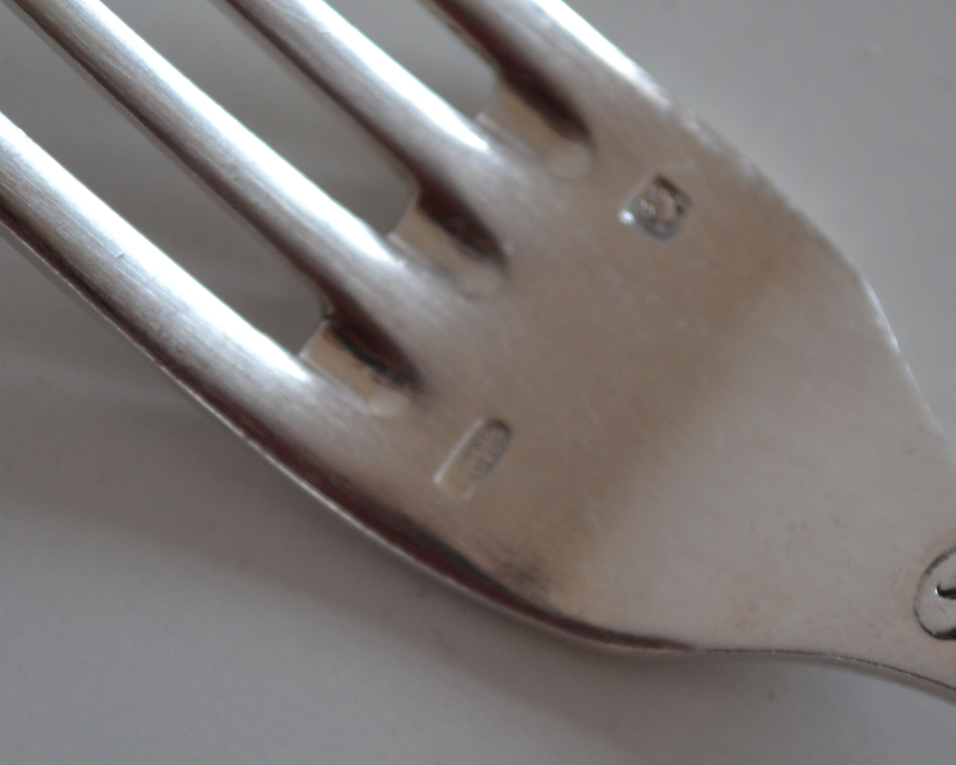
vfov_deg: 10.5
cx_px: 508
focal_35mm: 147
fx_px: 4156
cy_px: 388
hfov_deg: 13.1
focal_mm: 55
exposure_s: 1/60
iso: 400
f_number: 5.6
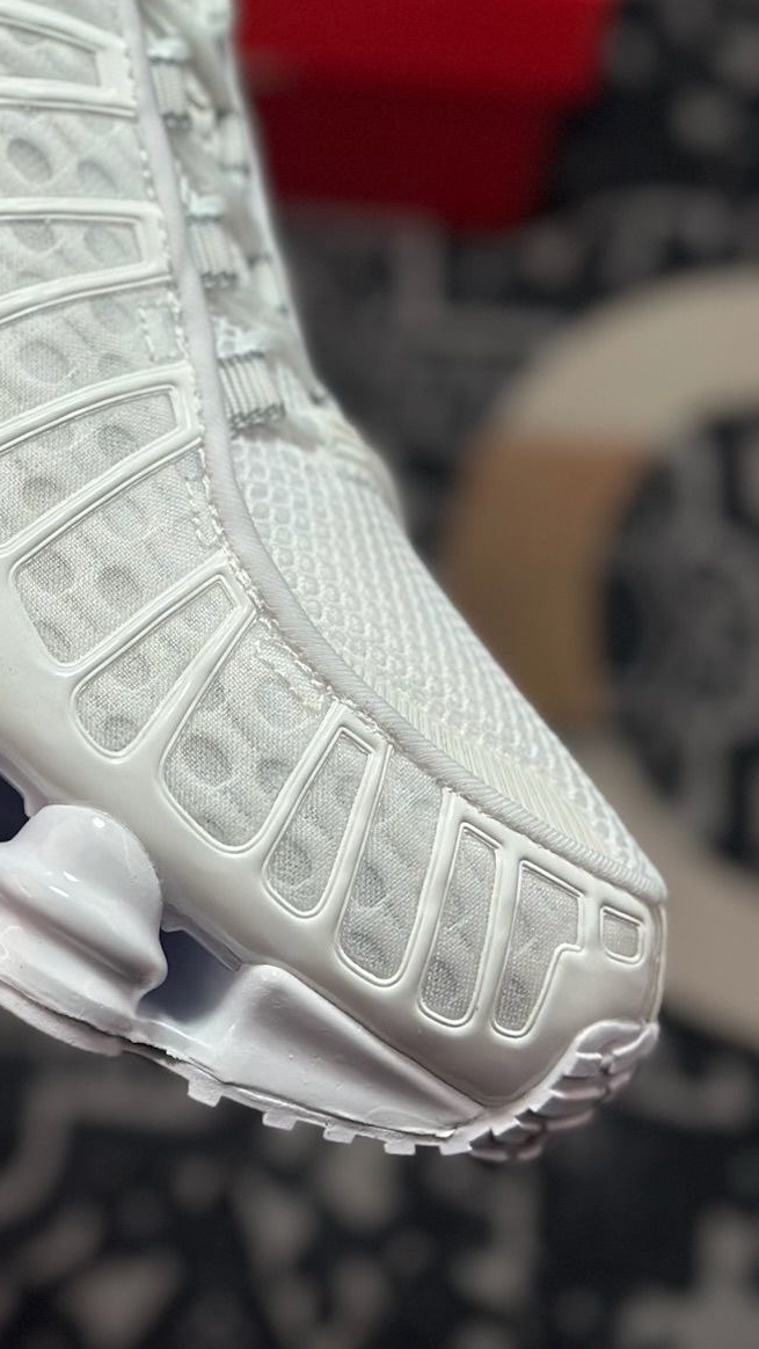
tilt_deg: -58.7
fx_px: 3291
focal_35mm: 92
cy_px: 239
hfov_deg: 12.9
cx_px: -101
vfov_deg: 22.8
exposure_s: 1/2252
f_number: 1.78
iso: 80
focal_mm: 6.86
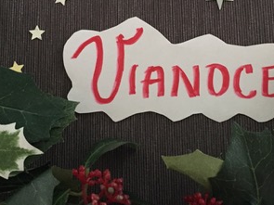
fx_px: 498
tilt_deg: -77.9
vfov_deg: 23.1
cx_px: 145
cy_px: 56
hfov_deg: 30.7
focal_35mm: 63
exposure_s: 1/17
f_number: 2.2
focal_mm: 4.15
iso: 250
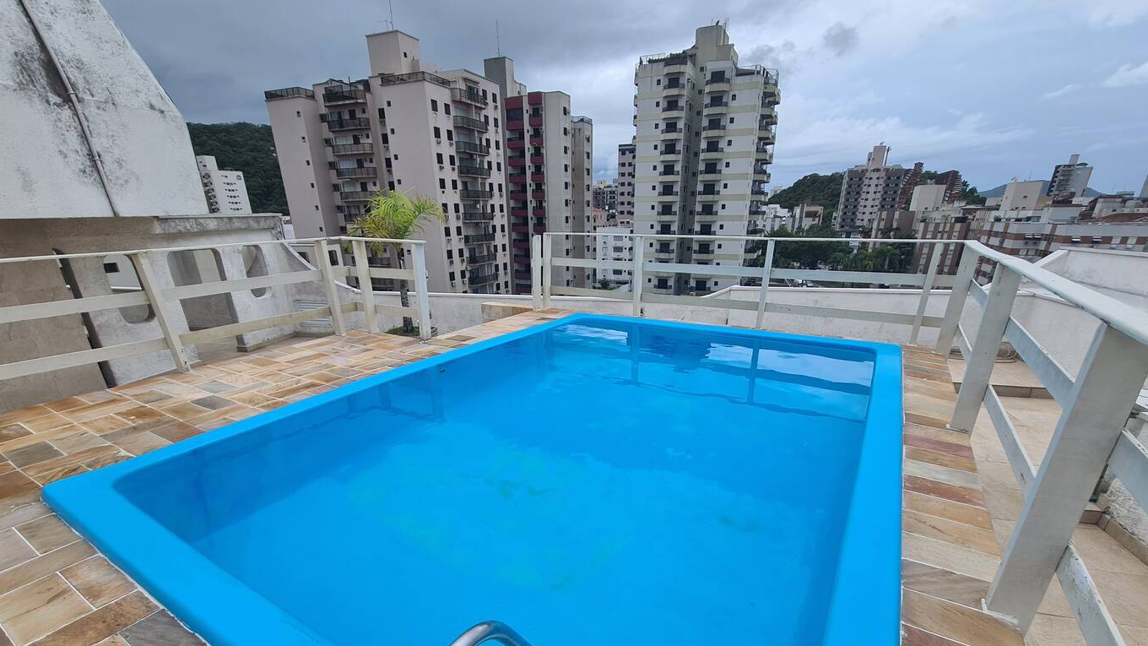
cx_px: 576
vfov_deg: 68.6
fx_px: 457
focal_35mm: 15
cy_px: 430
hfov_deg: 103.0
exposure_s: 1/1100
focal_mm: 2.2
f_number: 2.2
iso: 50
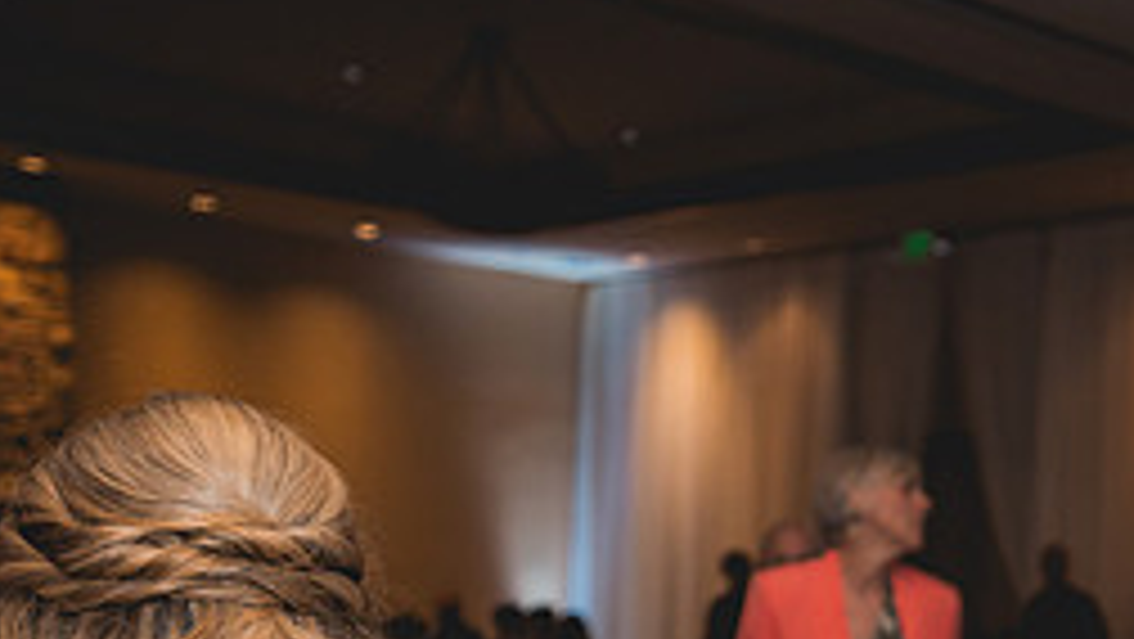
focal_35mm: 65
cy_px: 767
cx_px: 1152
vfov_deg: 17.7
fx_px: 1955
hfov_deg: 30.0
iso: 1000
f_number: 2.8
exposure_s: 1/250
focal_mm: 27
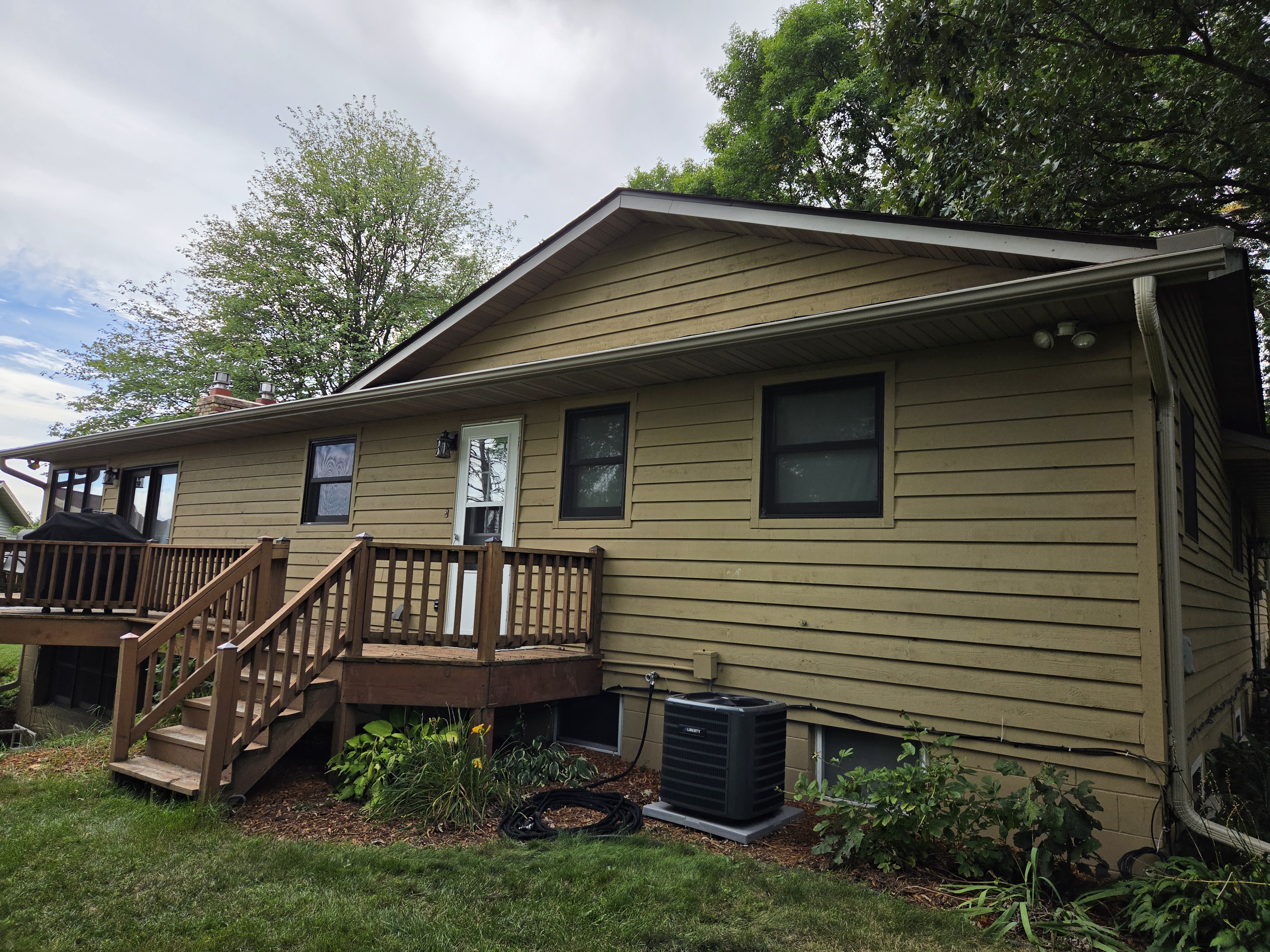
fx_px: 844
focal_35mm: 23
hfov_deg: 73.9
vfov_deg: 58.9
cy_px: 476
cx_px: 635
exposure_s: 1/3727
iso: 80
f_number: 1.8
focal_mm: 5.4
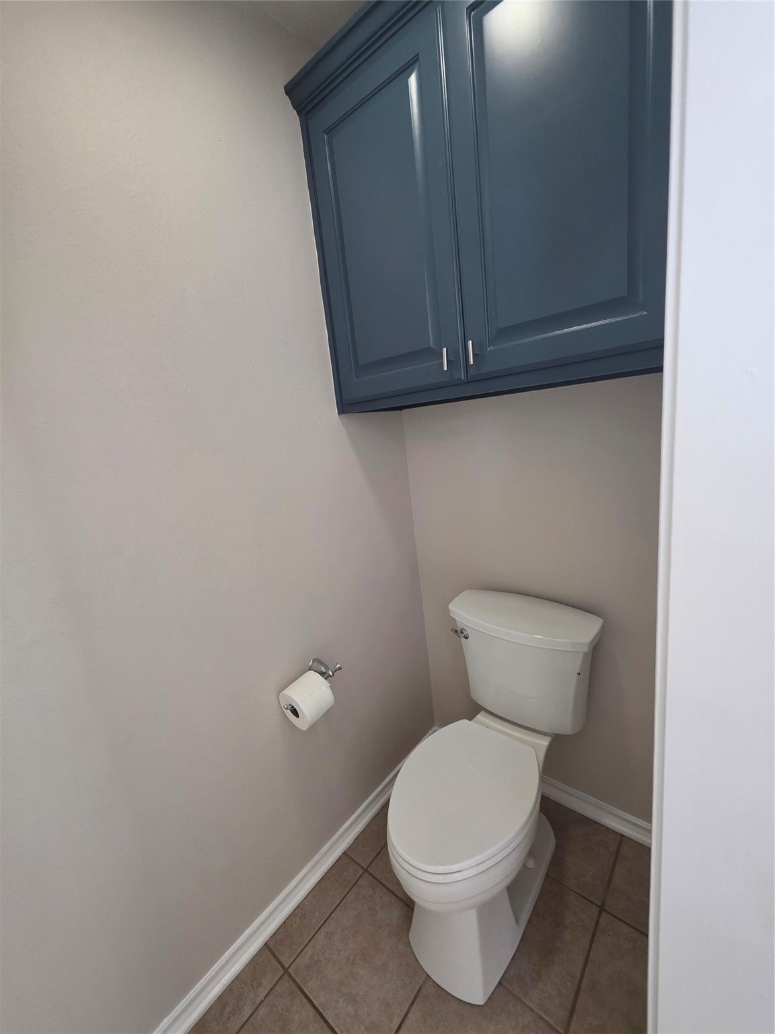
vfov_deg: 106.2
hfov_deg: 89.9
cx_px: 388
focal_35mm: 13
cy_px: 517
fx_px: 388
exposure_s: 1/60
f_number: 1.9
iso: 200
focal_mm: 2.2
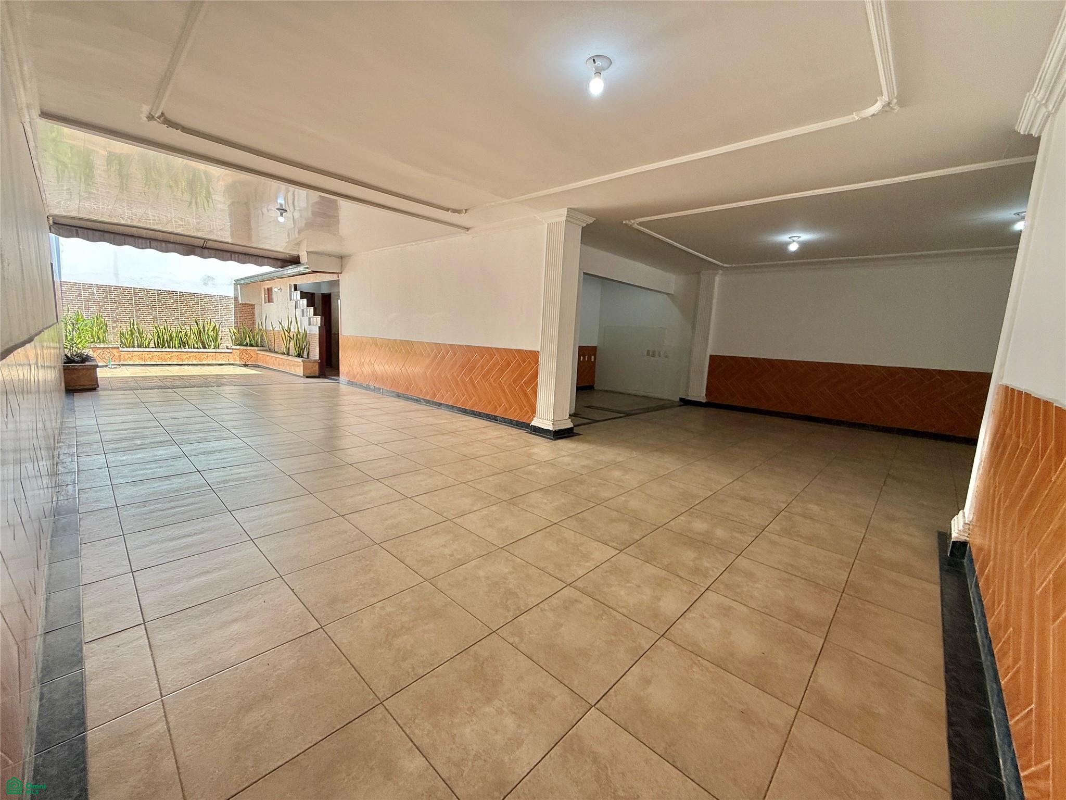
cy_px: 400
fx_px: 431
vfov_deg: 85.7
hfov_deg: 102.1
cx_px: 533
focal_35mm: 14
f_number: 2.2
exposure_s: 1/167
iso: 50
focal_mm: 2.22
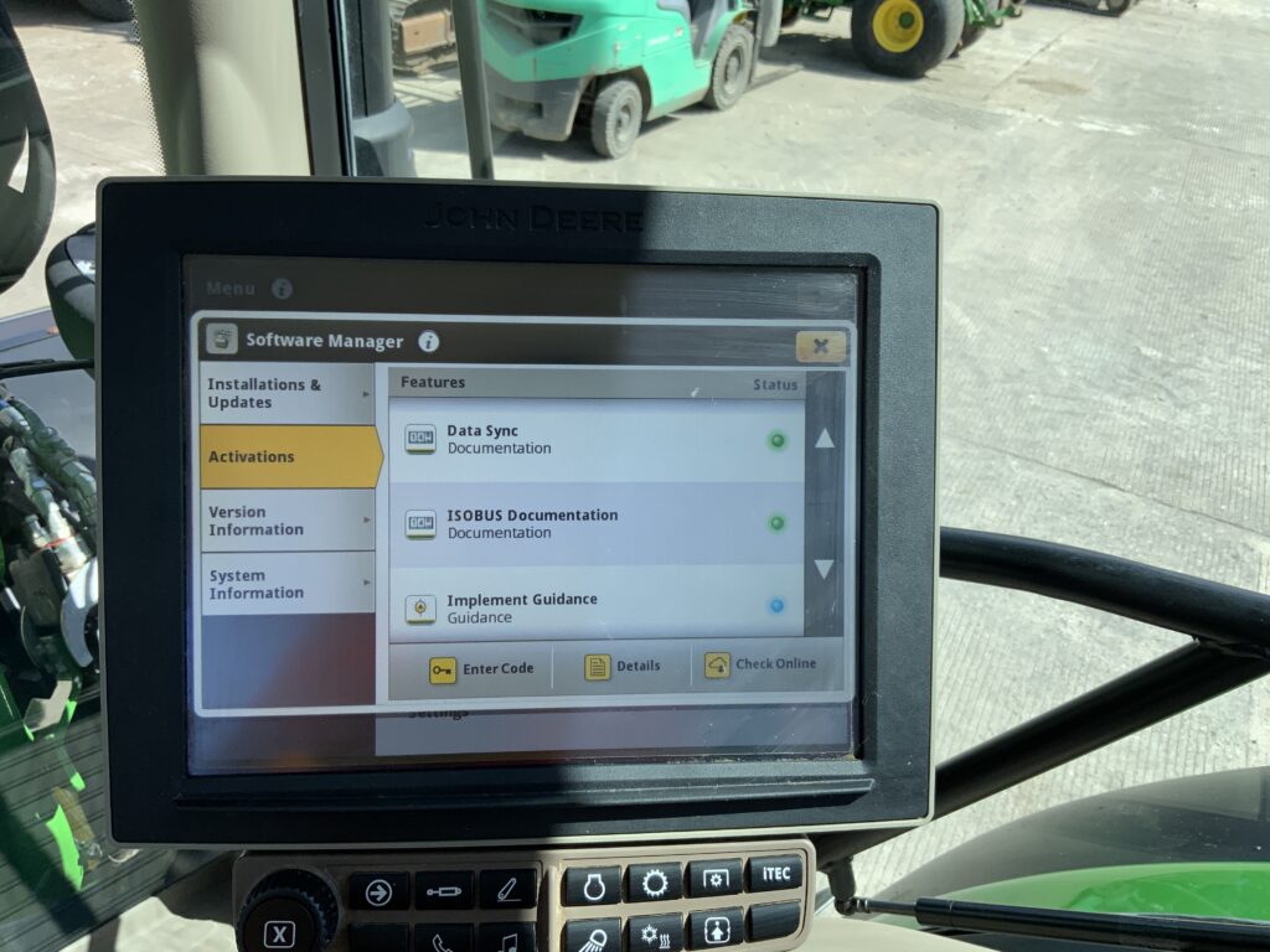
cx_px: 635
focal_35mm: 29
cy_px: 476
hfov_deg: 61.7
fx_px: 1064
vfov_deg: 48.2
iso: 16
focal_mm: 3
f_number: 1.8
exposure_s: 1/666
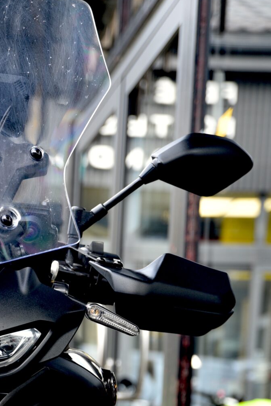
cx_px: -62
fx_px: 1726
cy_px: 474
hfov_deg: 8.9
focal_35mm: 153
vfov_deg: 13.1
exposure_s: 1/60
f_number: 3.5
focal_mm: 60
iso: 200
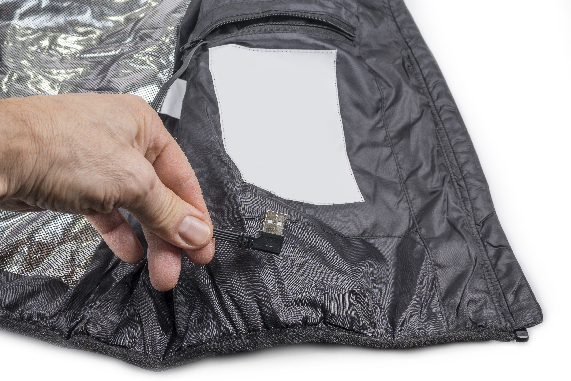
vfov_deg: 27.0
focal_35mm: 50
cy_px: 190
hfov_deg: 39.6
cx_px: 286
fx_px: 793
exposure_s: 1/200
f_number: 16
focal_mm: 50
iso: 100
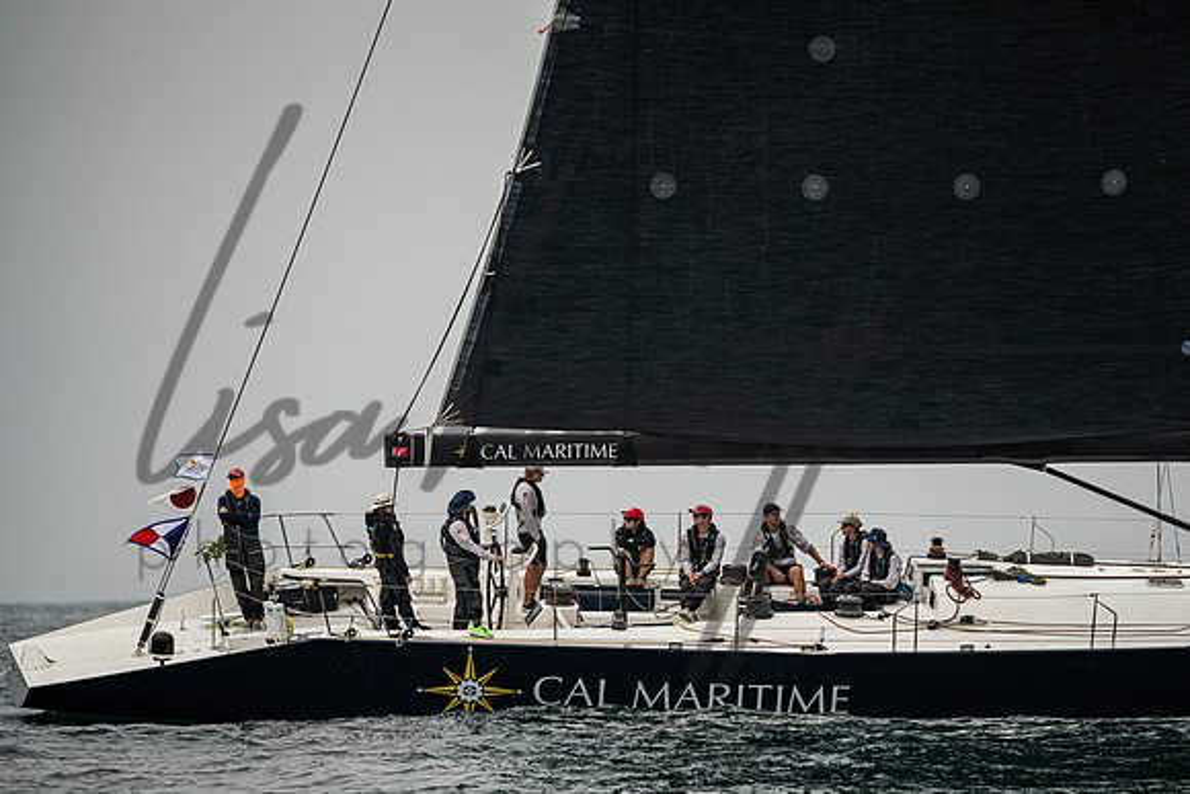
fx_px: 13710
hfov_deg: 5.0
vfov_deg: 3.3
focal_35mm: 415
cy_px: 476
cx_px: 720
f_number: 5.6
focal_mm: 340
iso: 500
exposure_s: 1/4000
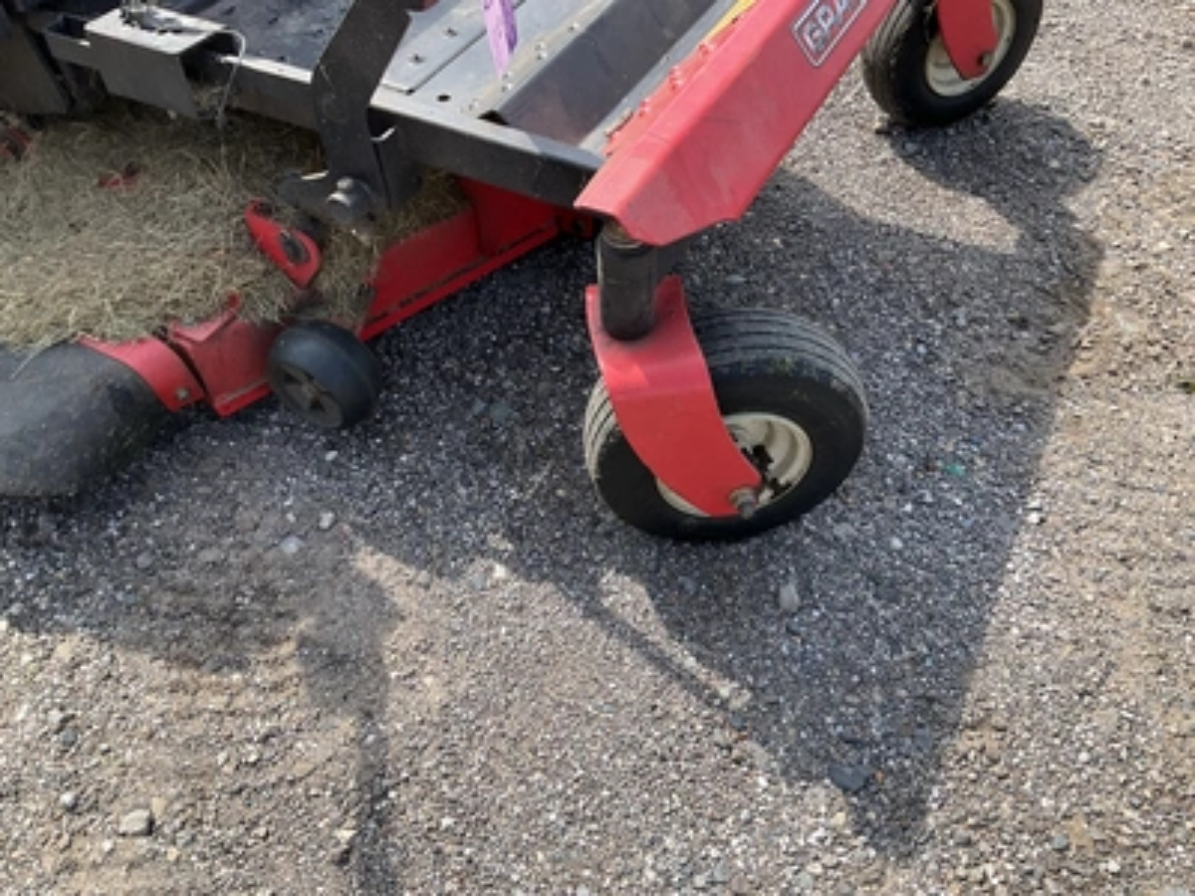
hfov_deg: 61.7
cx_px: 598
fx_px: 1001
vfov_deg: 48.2
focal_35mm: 29
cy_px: 448
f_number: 1.8
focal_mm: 3
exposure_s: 1/540
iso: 25
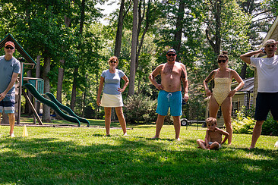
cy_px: 131
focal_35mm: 57
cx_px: 74
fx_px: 440
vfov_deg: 23.6
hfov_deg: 34.4
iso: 400
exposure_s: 1/2000
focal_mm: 36
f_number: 2.8
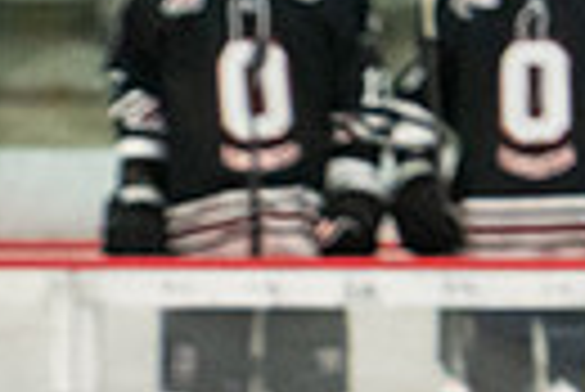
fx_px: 13633
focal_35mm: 838
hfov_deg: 2.4
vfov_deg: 1.6
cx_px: -521
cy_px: 836
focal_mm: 125
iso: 3200
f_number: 2.8
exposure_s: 1/640
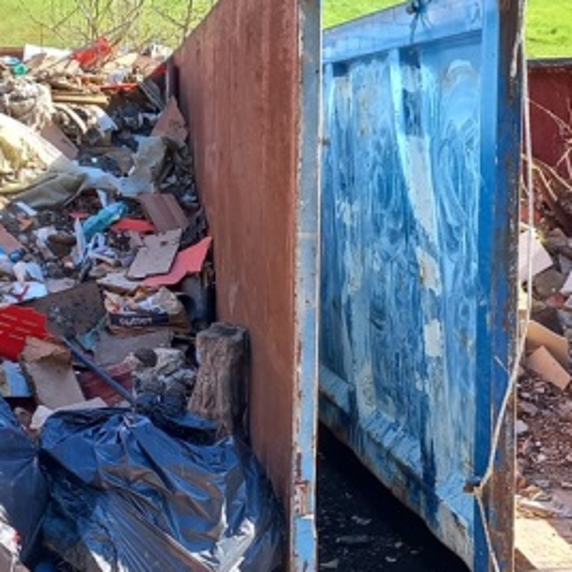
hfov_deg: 21.6
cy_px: 367
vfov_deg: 21.6
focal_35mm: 80
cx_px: 236
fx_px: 1496
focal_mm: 4.6
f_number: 1.8
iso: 25
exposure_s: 1/115
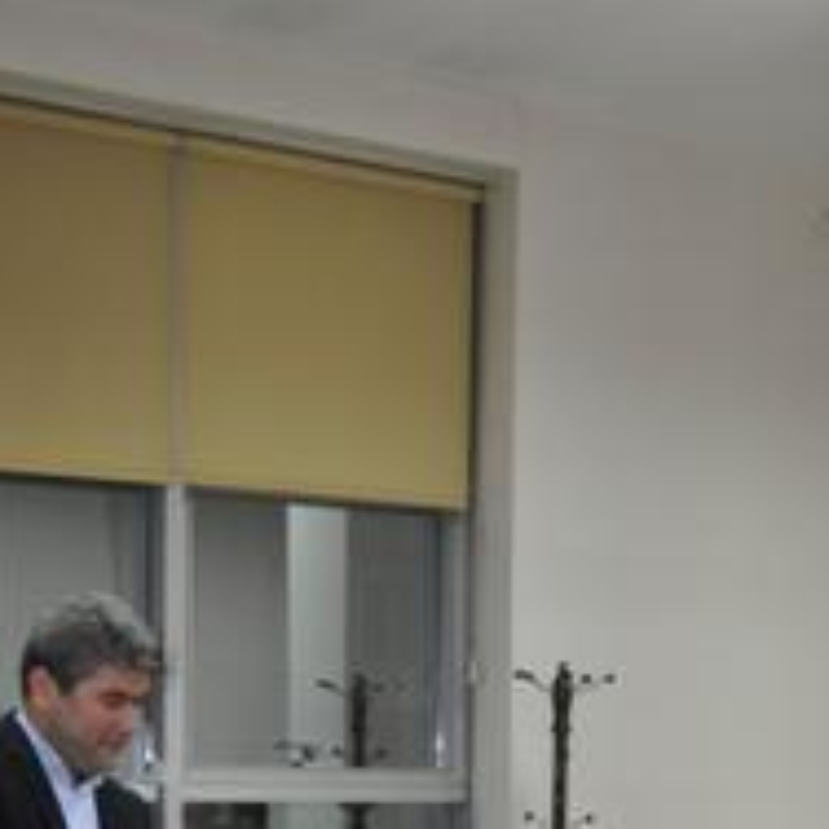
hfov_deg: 20.5
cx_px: 1049
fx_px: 2113
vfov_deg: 21.0
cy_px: 928
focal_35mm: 78
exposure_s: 1/80
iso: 800
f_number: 3.5
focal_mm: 18
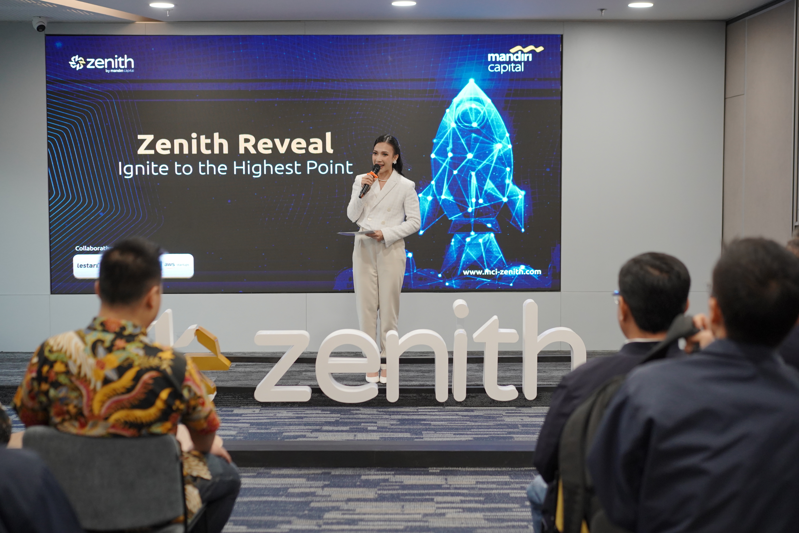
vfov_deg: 24.6
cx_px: 400
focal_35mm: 55
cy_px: 266
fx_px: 1221
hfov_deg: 36.2
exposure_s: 1/400
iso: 2000
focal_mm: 55
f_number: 2.8
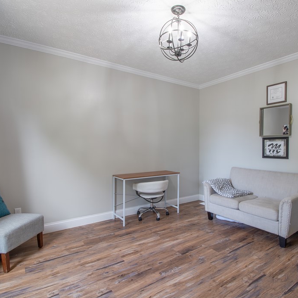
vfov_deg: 74.8
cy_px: 154
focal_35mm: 20
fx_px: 195
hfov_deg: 74.2
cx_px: 176
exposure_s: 1.6
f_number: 13
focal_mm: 10
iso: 250
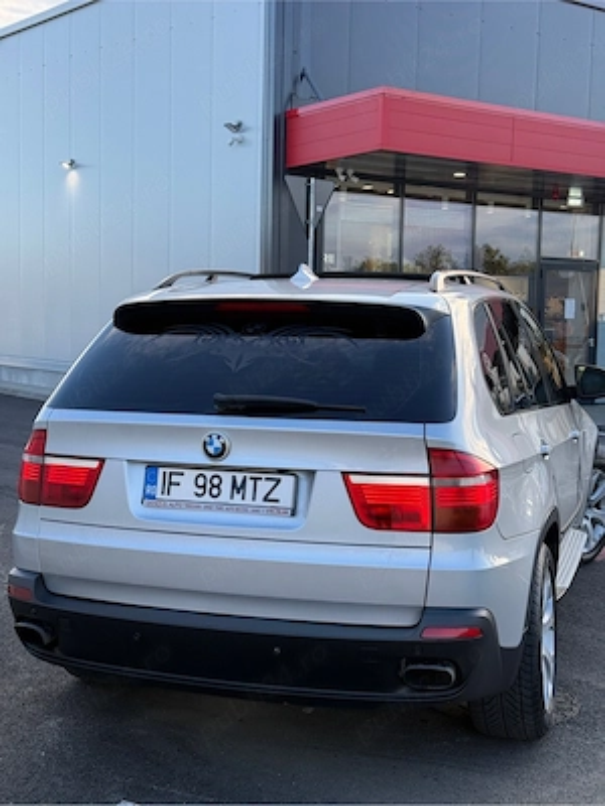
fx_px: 1119
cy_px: 403
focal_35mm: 48
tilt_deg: -4.0
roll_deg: -2.2
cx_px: 302
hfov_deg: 30.3
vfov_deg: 39.7
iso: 64
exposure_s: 1/733
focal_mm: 6.76
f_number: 1.78
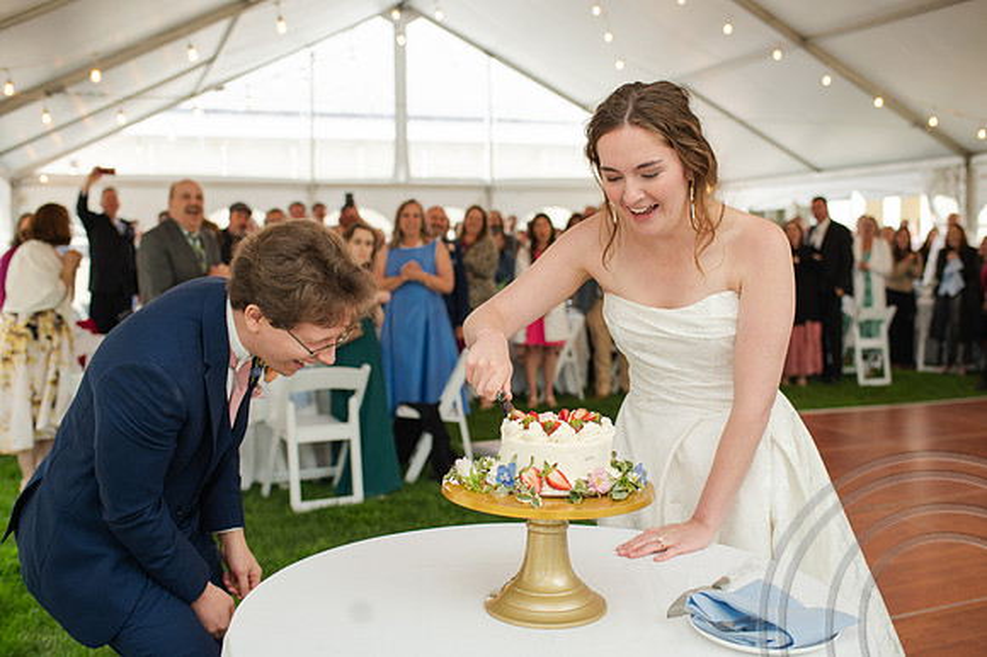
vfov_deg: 36.0
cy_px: 328
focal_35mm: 37
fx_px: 1010
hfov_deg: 52.1
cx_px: 494
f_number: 3.2
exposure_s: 1/200
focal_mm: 35
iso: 800
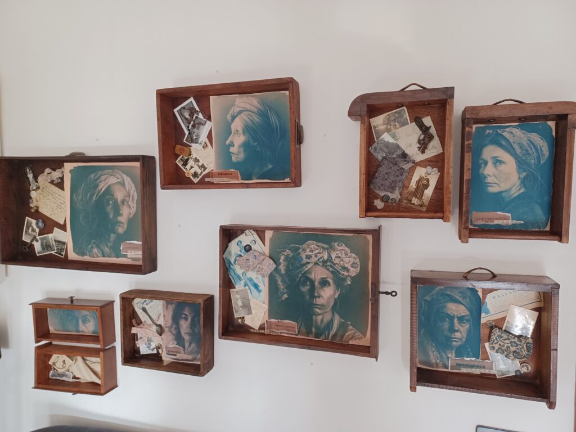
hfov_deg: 69.4
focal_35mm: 25
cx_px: 288
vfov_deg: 54.9
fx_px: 416
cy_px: 216
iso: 250
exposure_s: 1/50
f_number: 1.8
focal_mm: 4.6
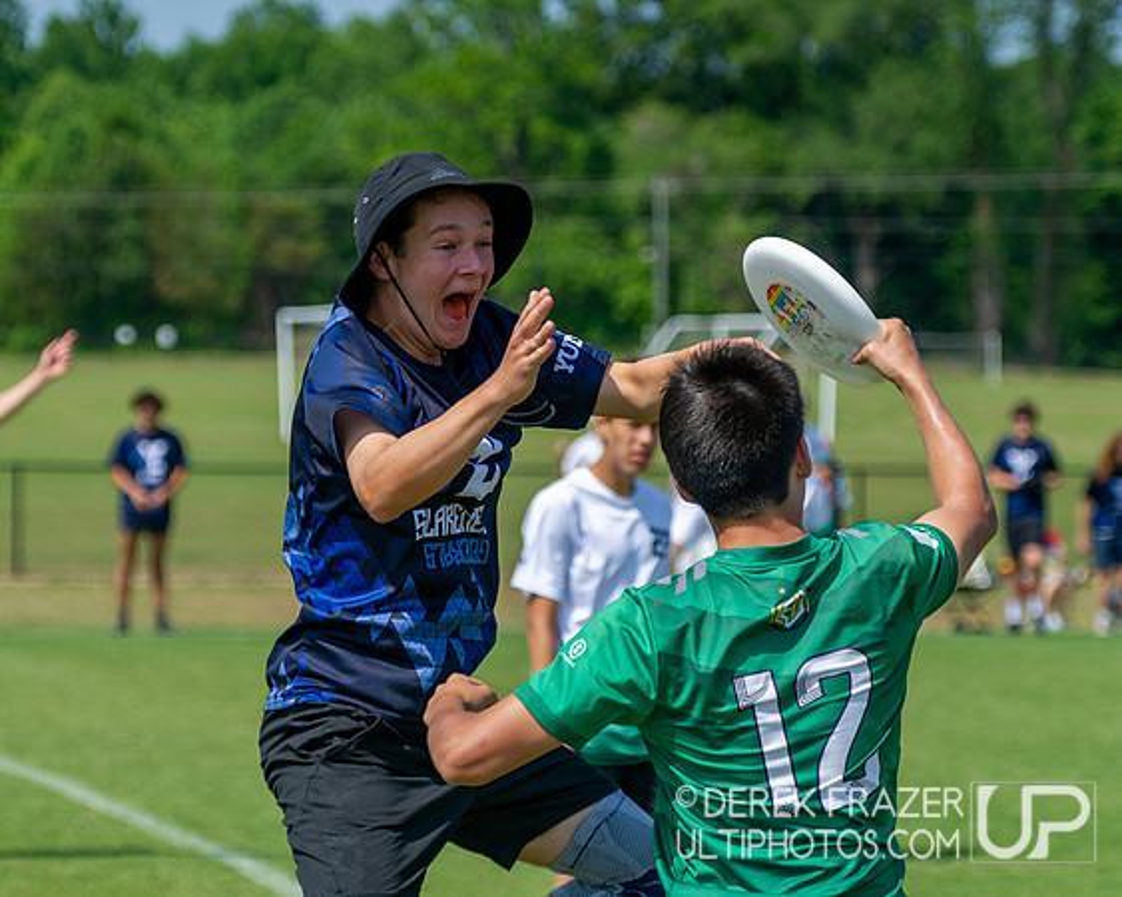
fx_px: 5194
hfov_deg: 12.3
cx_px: 422
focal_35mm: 156
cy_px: 449
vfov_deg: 9.9
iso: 280
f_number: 4
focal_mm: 116
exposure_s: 1/3200
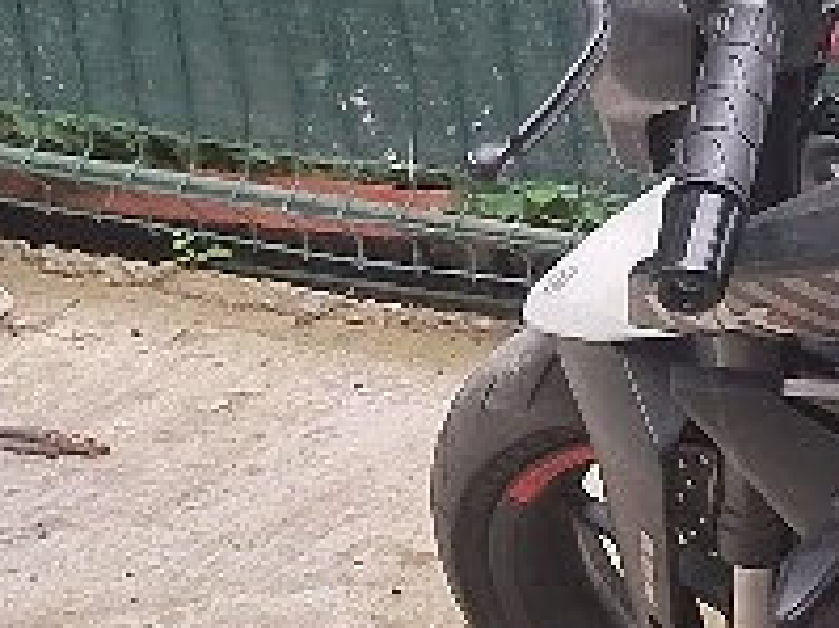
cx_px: 1927
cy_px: 110
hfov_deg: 12.0
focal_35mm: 136
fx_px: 3294
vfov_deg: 10.9
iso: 50
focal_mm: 4
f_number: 1.8
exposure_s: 1/50
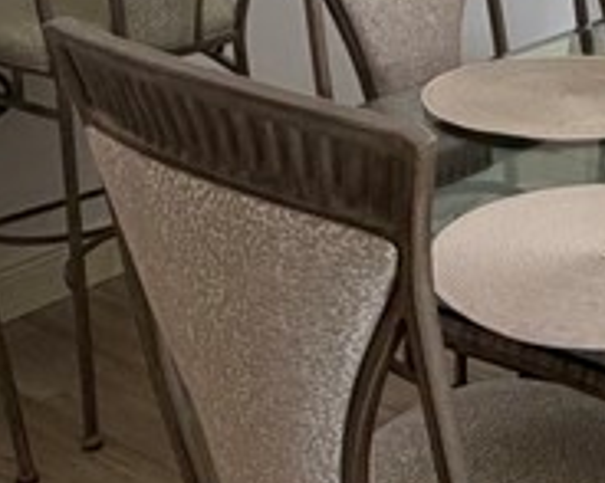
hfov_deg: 23.6
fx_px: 1360
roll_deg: -0.1
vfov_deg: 19.6
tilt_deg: -14.7
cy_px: 3
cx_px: 651
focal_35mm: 76
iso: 200
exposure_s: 1/60
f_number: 2.2
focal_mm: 2.22
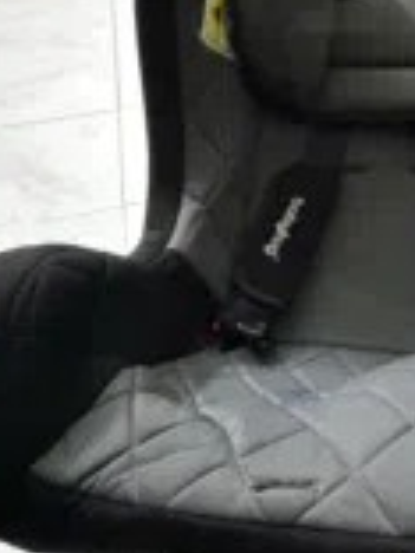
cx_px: 369
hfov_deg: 37.2
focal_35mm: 36
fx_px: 575
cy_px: 323
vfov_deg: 51.1
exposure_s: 1/33
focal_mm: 2.22
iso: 1000
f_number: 2.2
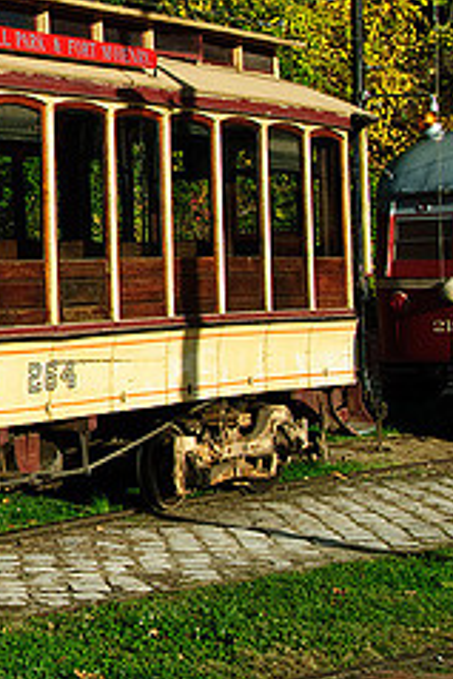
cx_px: -356
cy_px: 197
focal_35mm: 106
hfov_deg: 11.9
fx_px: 2002
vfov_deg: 19.1
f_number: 8
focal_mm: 29
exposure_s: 1/400
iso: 400
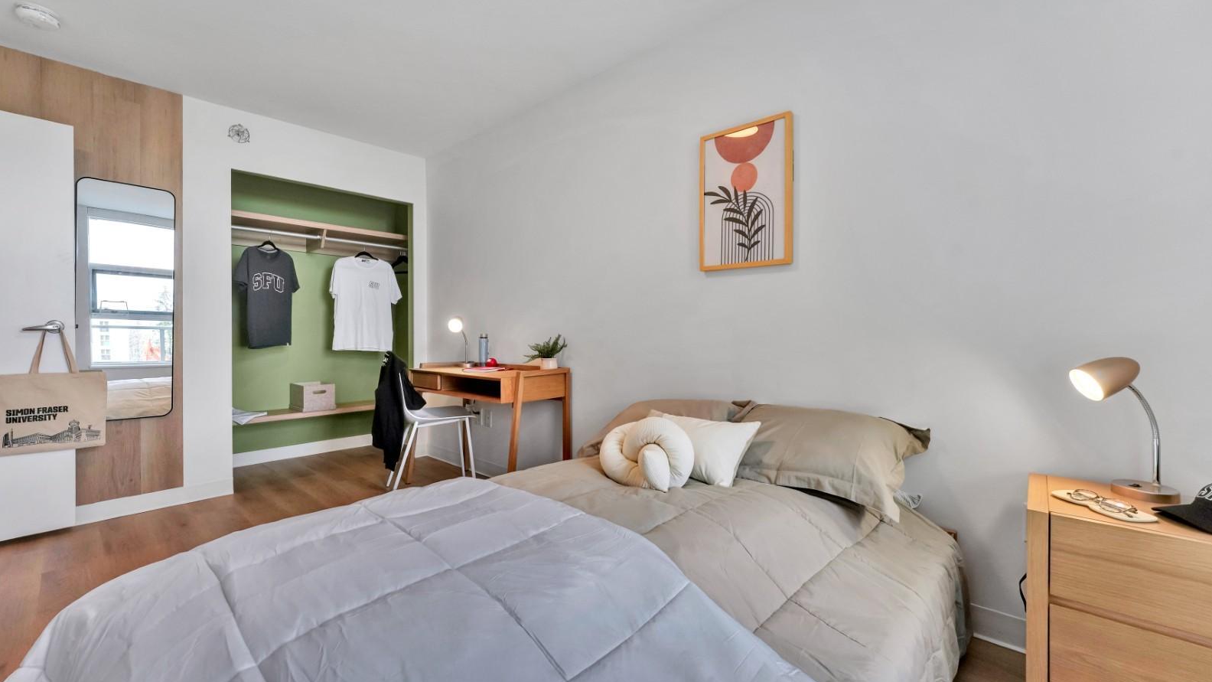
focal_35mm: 15
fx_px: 482
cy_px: 327
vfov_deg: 70.5
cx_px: 595
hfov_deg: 103.0
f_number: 8
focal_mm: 14
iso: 400
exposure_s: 1/50
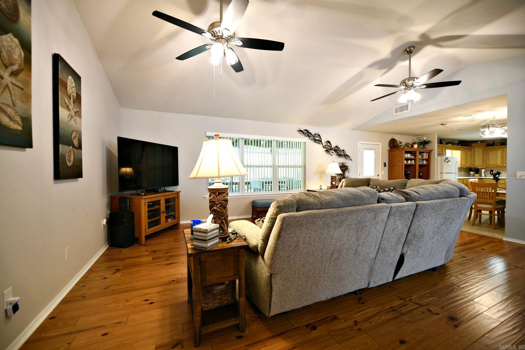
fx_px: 204
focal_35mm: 14
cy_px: 175
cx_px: 262
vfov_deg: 81.2
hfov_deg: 104.3
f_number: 2.8
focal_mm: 14
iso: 320
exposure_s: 1/15
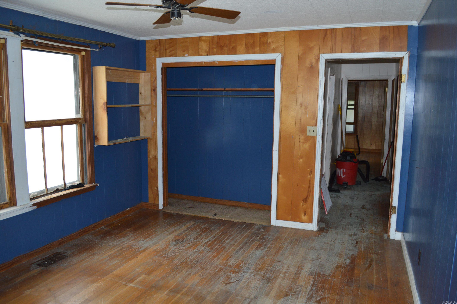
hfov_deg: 67.4
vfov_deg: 47.8
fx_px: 342
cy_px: 152
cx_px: 228
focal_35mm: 27
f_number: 3.5
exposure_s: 1/60
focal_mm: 18
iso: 400
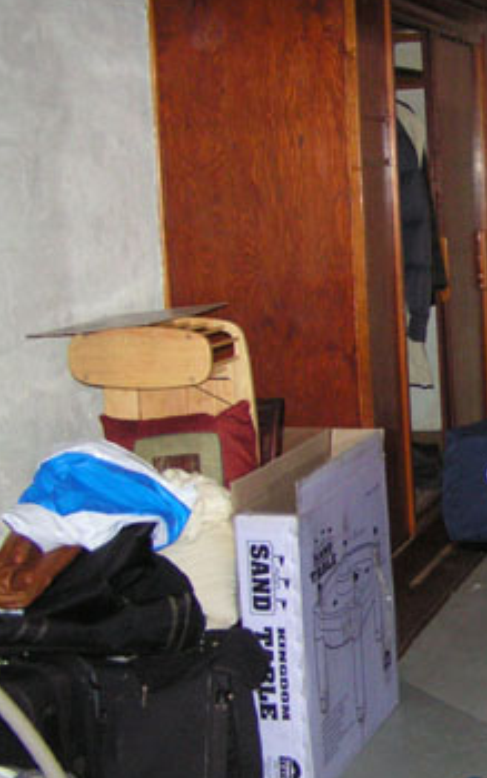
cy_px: 382
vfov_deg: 29.8
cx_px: 632
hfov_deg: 17.7
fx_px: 1464
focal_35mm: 69
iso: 200
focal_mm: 6.3
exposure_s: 1/40
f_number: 2.8
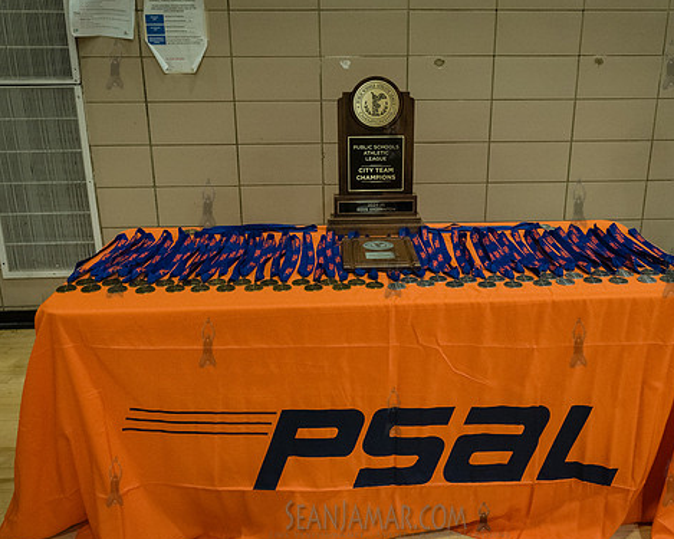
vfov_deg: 45.7
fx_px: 638
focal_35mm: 32
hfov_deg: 55.5
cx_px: 377
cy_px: 235
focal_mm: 24
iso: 8000
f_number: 3.5
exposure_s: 1/400
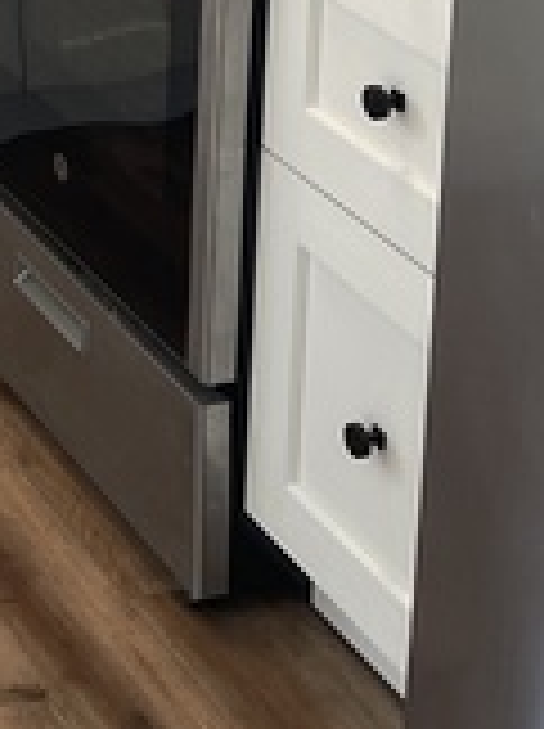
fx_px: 2164
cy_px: -547
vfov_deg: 16.3
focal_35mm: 103
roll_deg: +0.4
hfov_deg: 13.0
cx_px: -441
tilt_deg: -9.0
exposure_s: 1/60
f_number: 1.6
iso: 80
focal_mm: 5.1
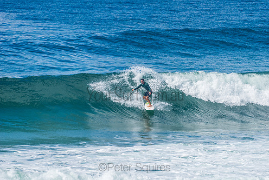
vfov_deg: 2.8
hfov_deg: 4.1
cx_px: 134
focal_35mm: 500
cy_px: 90
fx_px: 3737
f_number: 5.6
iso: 160
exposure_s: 1/2000
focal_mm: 500
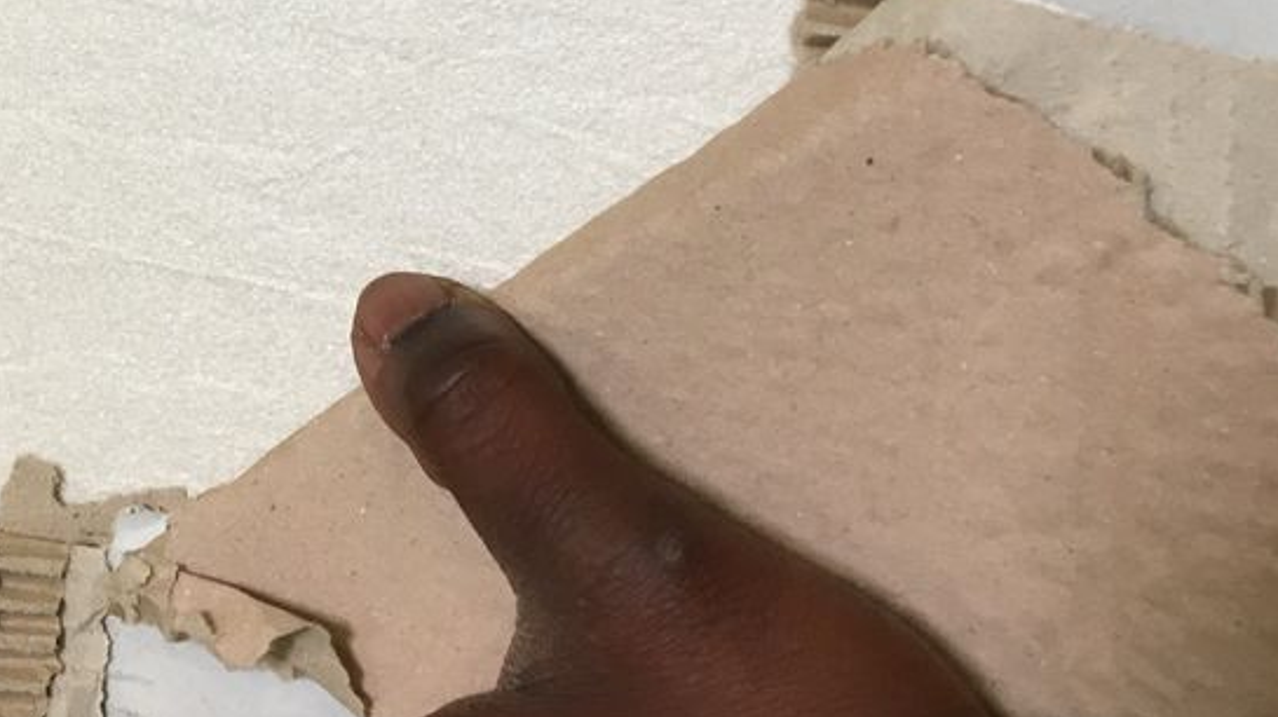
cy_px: 70
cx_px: 263
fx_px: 1965
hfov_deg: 34.9
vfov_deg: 20.3
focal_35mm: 58
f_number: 2.2
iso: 100
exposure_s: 1/33
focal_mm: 4.15
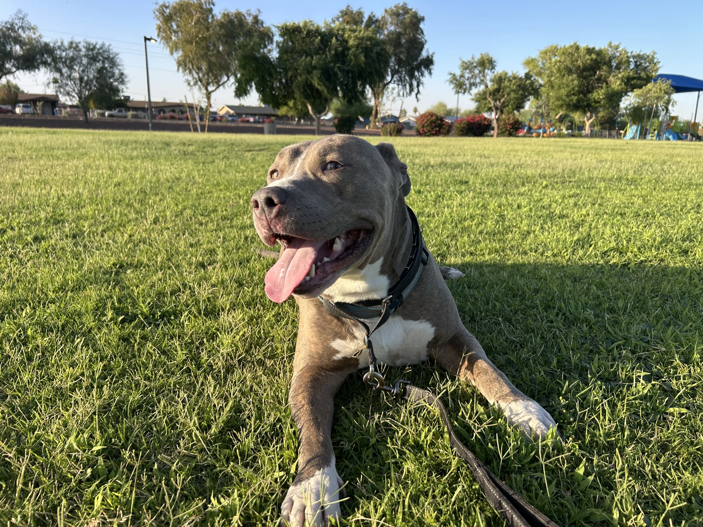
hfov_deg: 67.3
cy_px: 264
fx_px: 528
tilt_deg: -15.2
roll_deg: -1.1
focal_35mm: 26
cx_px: 352
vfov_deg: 53.1
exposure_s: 1/932
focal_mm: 5.7
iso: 50
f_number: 1.5
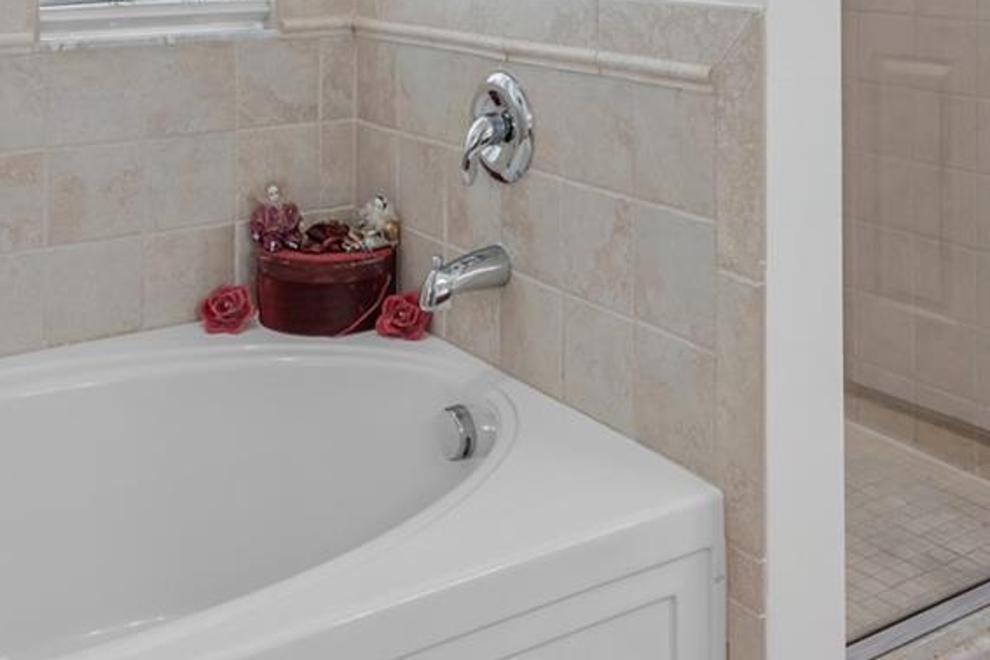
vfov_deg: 25.8
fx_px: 1320
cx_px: 501
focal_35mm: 48
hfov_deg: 41.1
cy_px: -83
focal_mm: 17
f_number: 5.6
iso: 400
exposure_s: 1/100
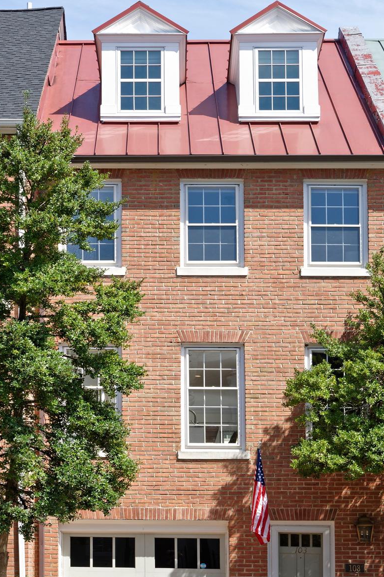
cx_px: 209
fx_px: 1056
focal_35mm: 66
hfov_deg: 20.6
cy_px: 338
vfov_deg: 30.5
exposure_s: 1/400
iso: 320
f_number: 9
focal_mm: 50
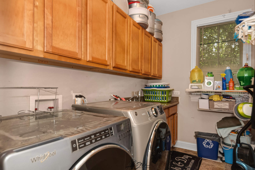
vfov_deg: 59.5
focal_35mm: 21
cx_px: 128
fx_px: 149
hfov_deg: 81.2
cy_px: 85
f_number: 8
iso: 400
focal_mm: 14
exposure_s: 1/320
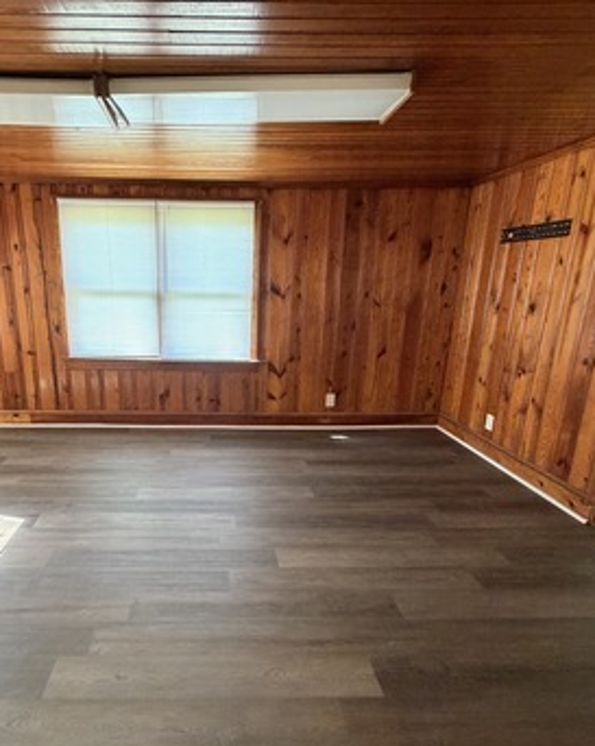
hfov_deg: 66.7
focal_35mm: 20
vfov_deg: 80.3
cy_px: 397
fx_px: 441
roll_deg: +1.1
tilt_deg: -14.7
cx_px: 212
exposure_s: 1/60
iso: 400
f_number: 2.2
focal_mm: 2.22
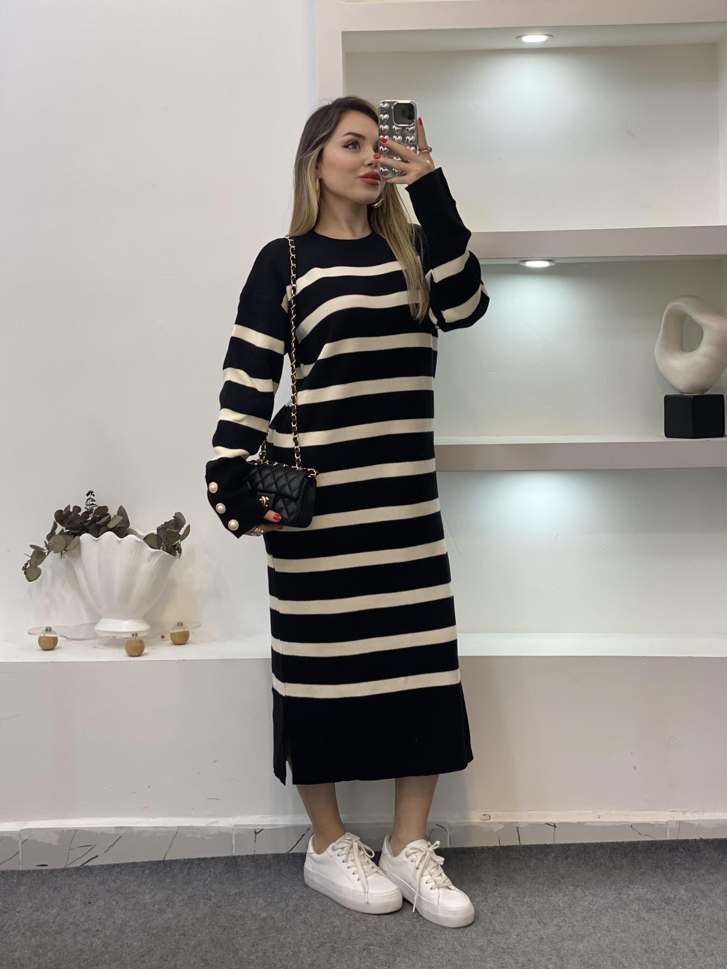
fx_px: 1456
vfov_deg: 36.8
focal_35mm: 52
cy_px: 484
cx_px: 364
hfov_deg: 28.0
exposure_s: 1/100
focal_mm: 6
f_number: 2
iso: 80
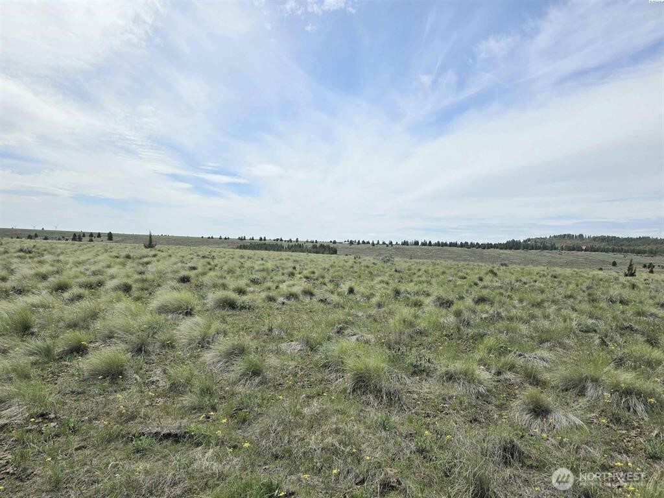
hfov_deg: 73.9
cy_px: 249
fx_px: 441
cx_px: 332
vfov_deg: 58.9
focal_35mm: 23
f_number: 1.7
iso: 12
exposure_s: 1/1667
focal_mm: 6.3
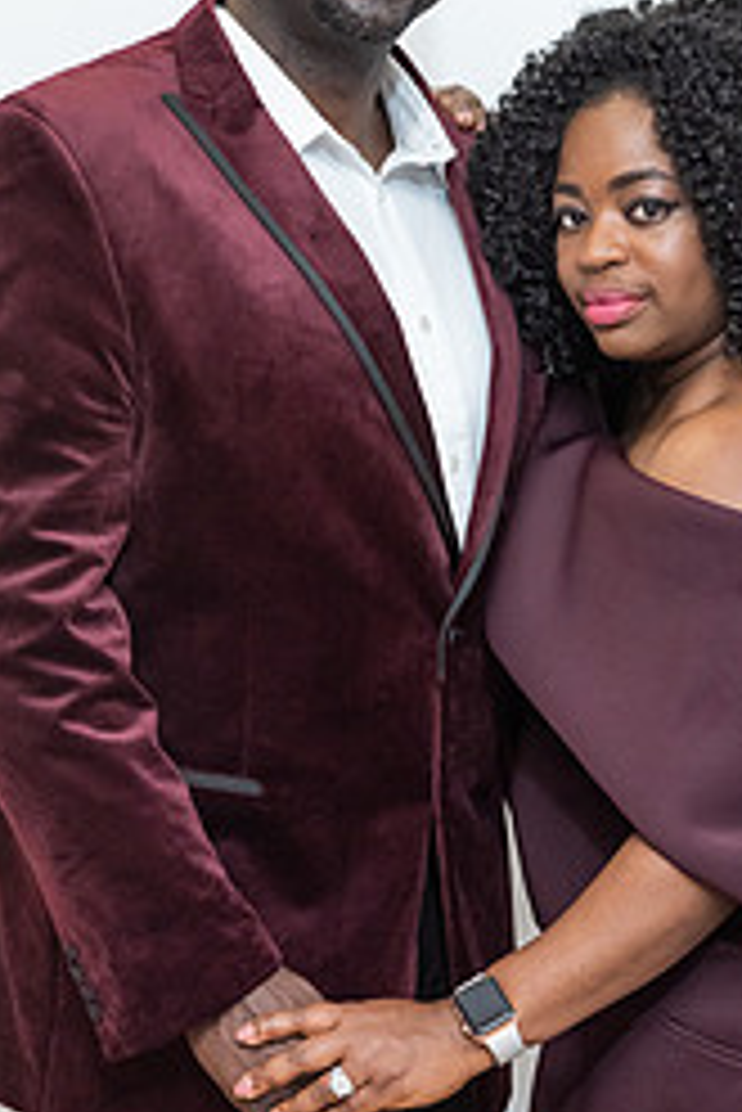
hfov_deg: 13.4
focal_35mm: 102
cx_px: 441
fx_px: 3149
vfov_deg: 20.0
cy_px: 572
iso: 1600
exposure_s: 1/200
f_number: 4
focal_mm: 56
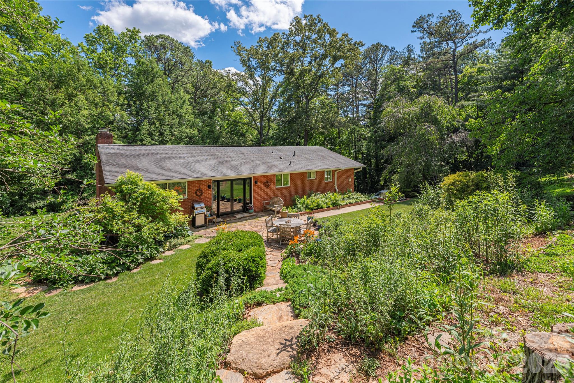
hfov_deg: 104.2
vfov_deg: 81.2
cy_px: 192
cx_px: 287
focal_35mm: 14
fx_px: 223
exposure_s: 1/1250
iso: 320
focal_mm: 14
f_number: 8
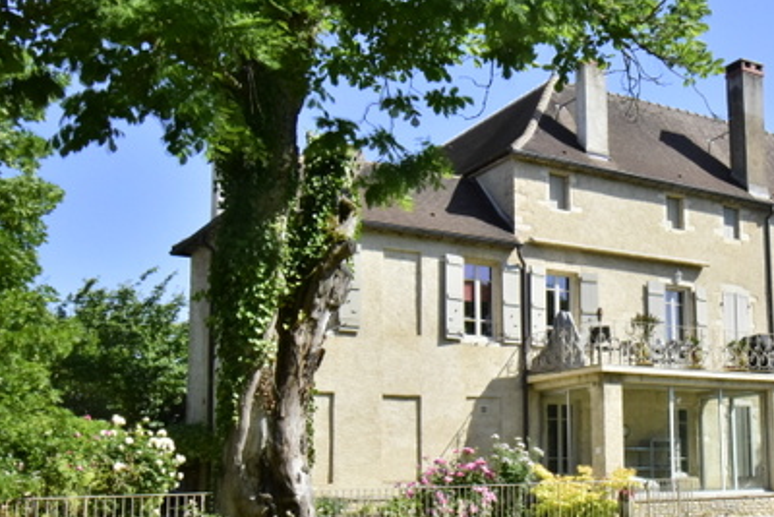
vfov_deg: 27.9
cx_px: 617
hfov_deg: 39.5
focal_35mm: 48
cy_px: 347
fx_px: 1032
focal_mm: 20
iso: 2500
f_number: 16
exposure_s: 1/1000
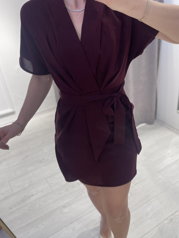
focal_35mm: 30
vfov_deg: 59.9
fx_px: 207
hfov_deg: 46.7
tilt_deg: -47.4
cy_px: 115
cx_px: 101
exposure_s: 1/100
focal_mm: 5.1
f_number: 1.6
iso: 50
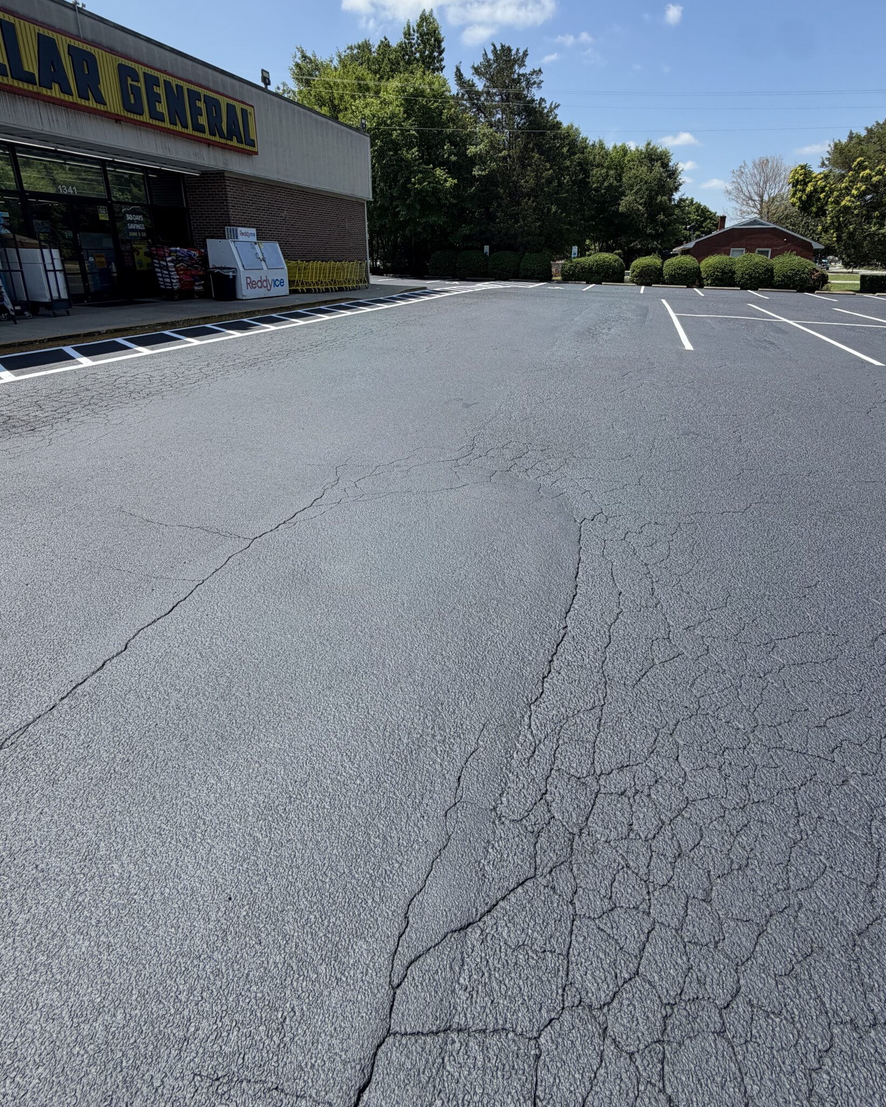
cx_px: 483
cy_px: 427
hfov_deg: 76.8
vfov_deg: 88.2
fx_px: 557
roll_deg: -1.3
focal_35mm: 17
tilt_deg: -16.6
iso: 25
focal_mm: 2.22
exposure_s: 1/770
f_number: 2.2
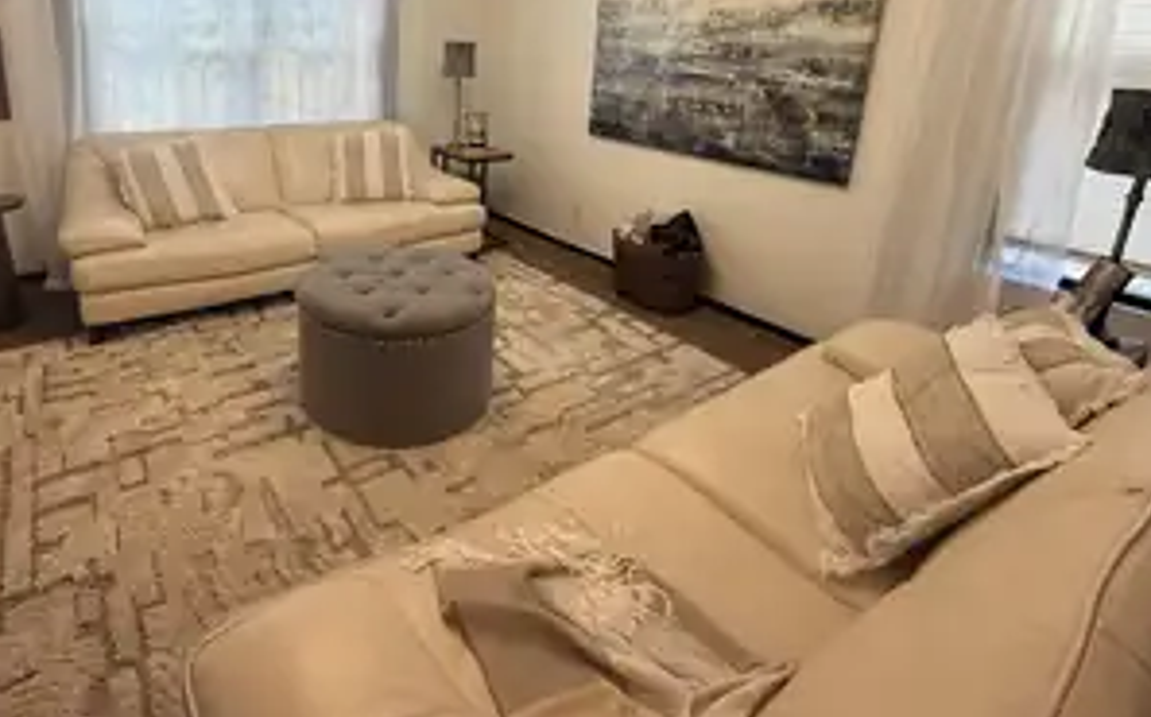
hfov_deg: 83.8
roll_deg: -2.0
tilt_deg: -13.6
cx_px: 446
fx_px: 627
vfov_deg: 56.9
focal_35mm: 20
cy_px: 190
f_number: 2.2
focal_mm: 2.22
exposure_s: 1/120
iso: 100
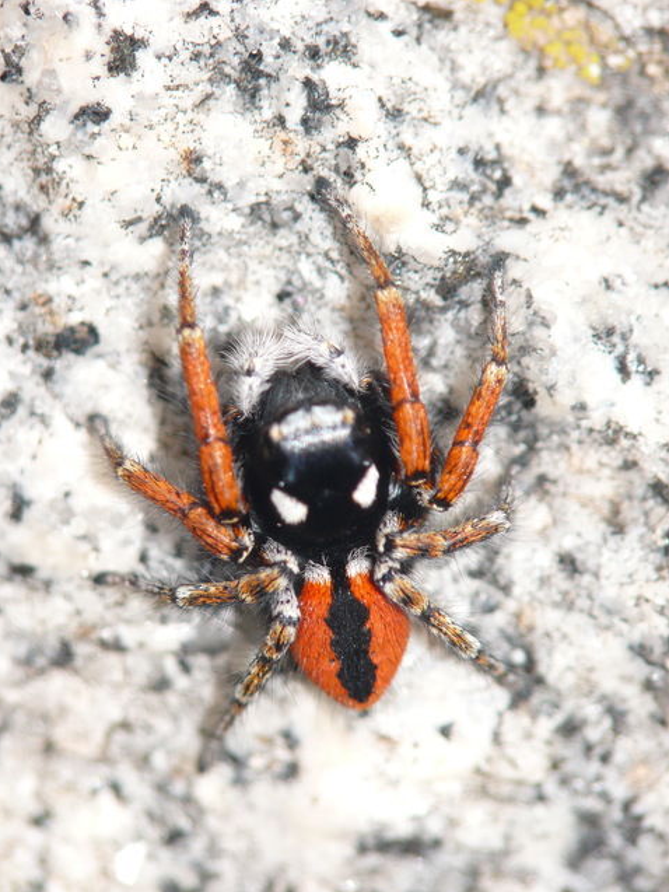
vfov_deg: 4.7
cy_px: 447
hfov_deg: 3.5
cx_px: 334
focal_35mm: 422
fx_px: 10871
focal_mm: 88.8
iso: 100
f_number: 5.6
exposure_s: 1/250
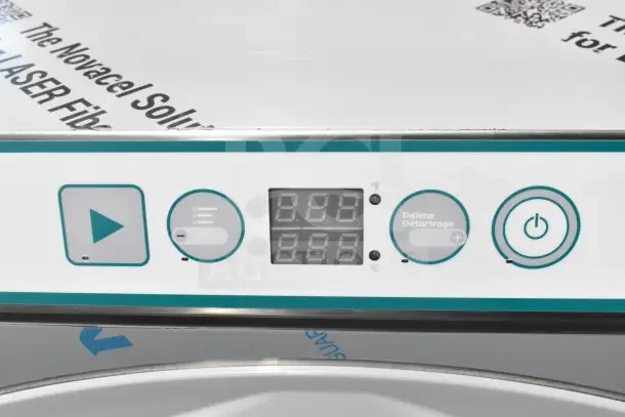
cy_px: 208
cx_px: 312
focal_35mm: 46
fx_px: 807
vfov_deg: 29.0
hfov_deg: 42.3
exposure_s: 1/200
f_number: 7.1
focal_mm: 31
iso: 6400
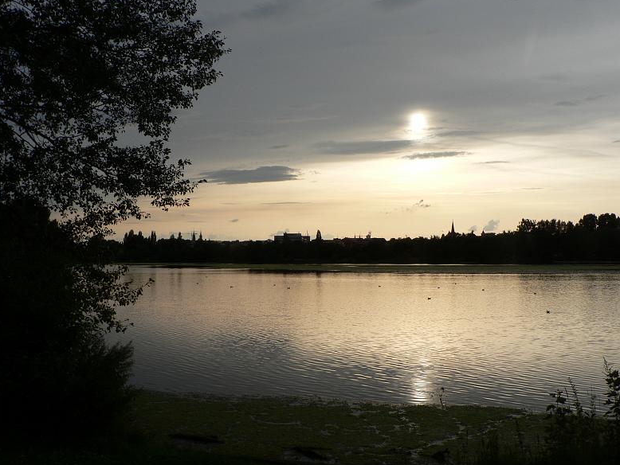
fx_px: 663
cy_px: 235
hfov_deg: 50.1
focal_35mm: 37
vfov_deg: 38.7
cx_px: 302
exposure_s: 1/500
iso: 80
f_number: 5.6
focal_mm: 6
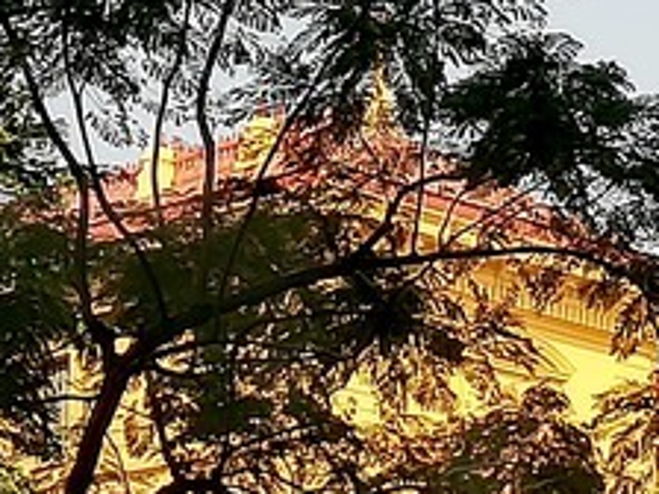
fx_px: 3731
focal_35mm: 196
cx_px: 674
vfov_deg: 7.5
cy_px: 726
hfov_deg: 10.0
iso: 50
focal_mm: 3.81
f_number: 2.2
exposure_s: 1/610
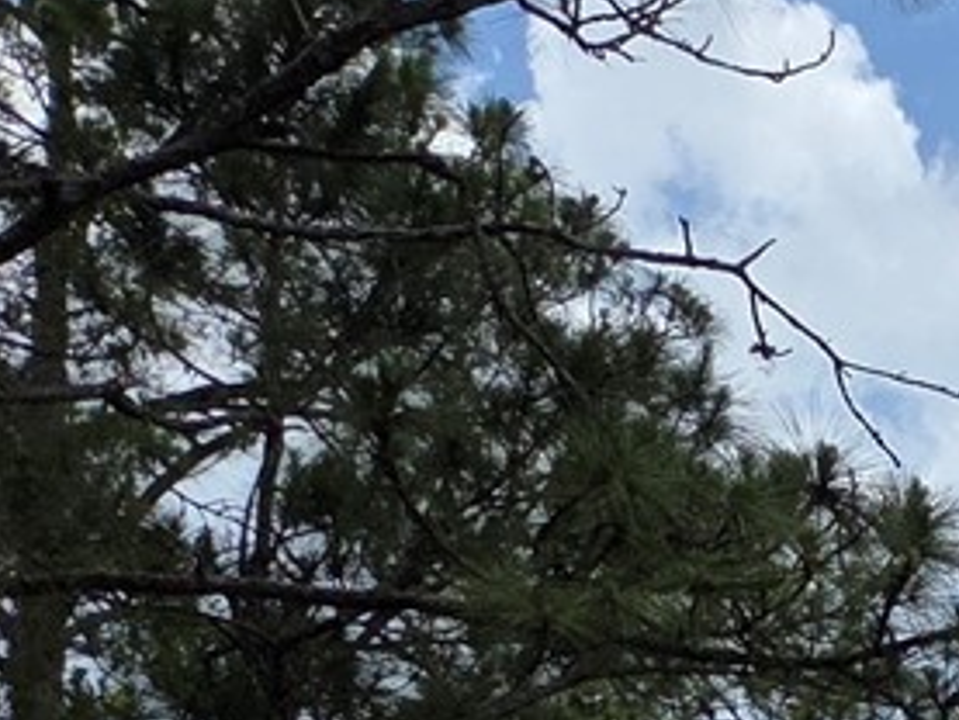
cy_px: 1537
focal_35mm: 133
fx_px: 3686
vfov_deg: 10.1
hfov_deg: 11.4
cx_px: 2541
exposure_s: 1/4885
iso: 80
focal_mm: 5.4
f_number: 1.8
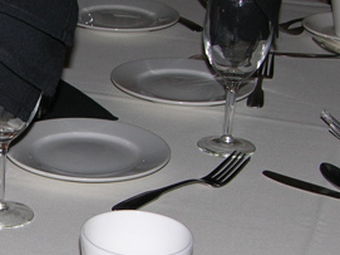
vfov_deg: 11.1
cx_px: -90
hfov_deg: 14.3
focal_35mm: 133
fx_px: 1306
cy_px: 208
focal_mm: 8.9
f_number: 2.8
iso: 50
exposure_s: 1/60.1
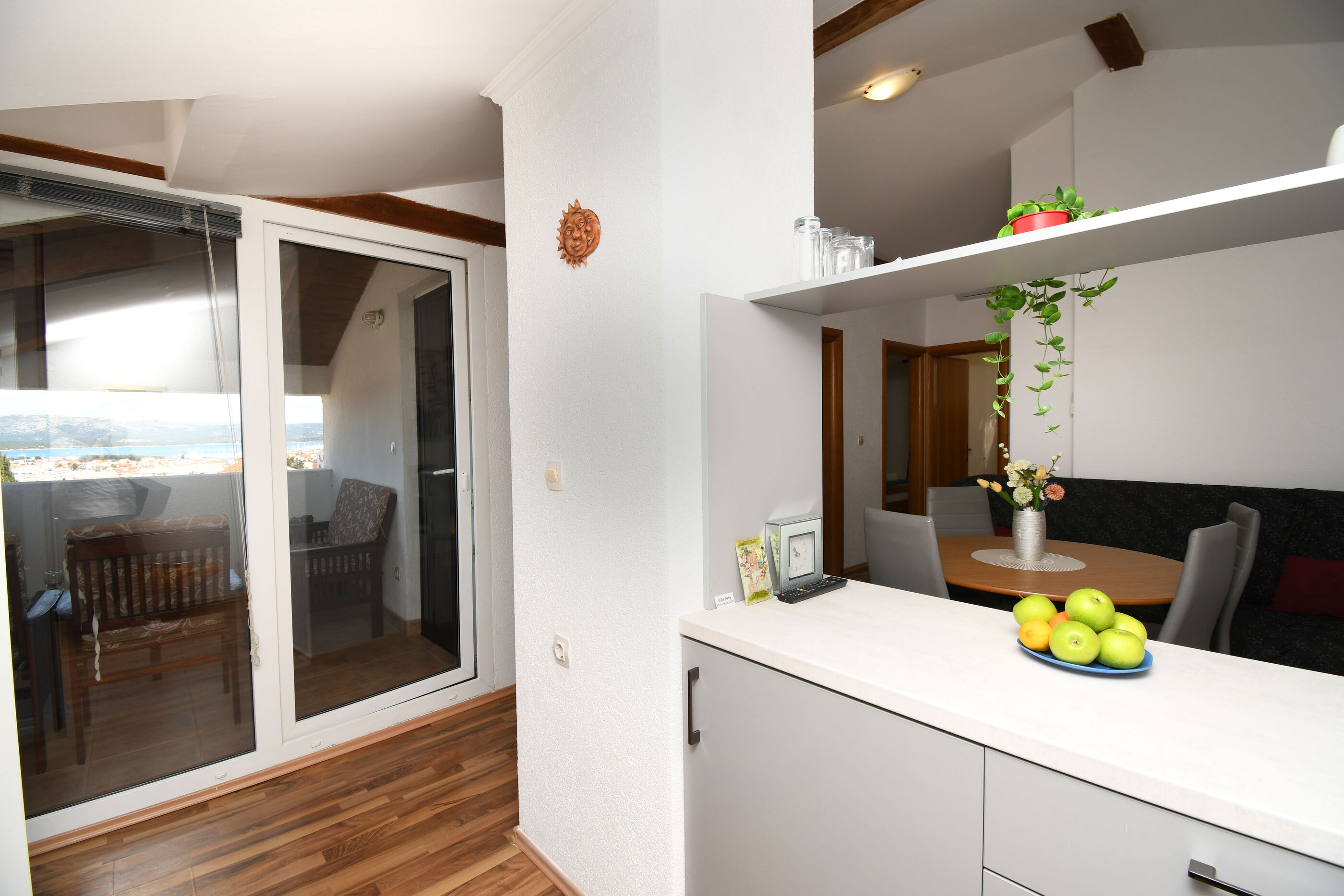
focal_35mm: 15
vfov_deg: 77.3
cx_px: 672
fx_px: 560
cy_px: 448
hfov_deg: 100.4
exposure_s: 1/100
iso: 100
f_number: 8
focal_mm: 10
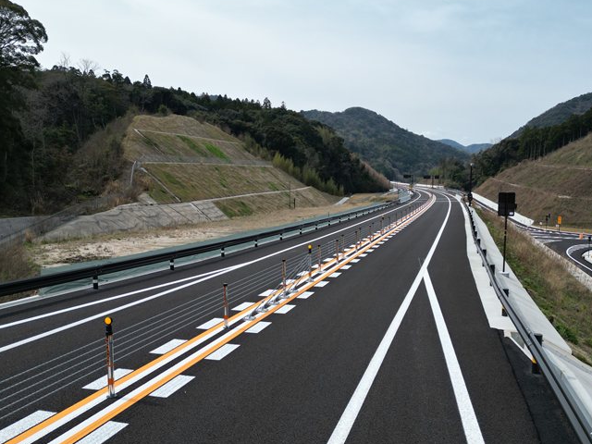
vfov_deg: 46.8
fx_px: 513
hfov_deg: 59.9
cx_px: 324
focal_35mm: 30
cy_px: 238
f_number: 1.7
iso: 110
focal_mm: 6.72
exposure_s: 1/3200
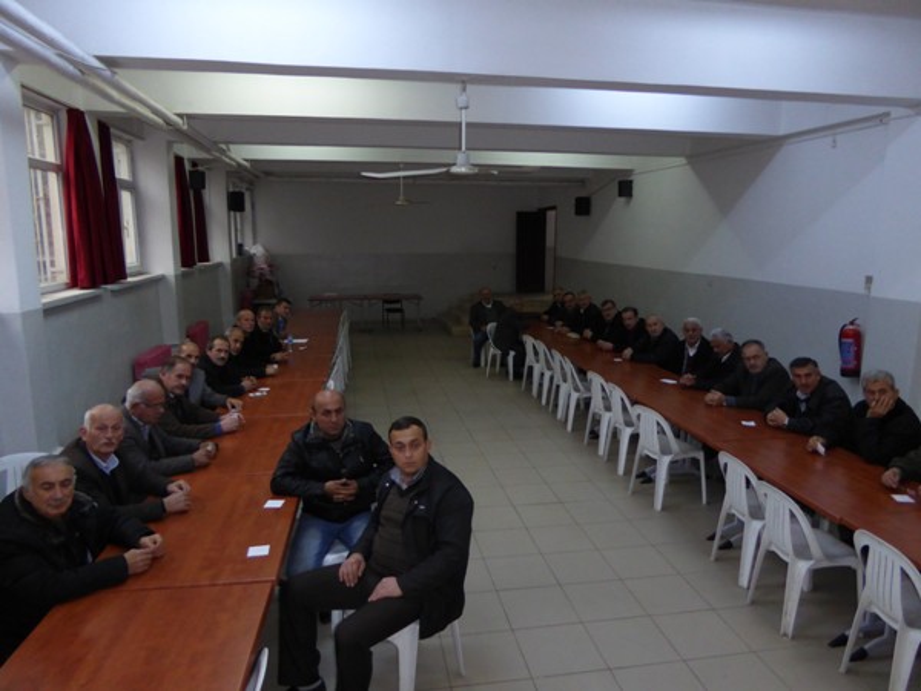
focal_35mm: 24
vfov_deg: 56.8
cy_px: 346
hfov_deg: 71.6
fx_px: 639
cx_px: 460
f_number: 3.3
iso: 400
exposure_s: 1/60
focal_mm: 4.3
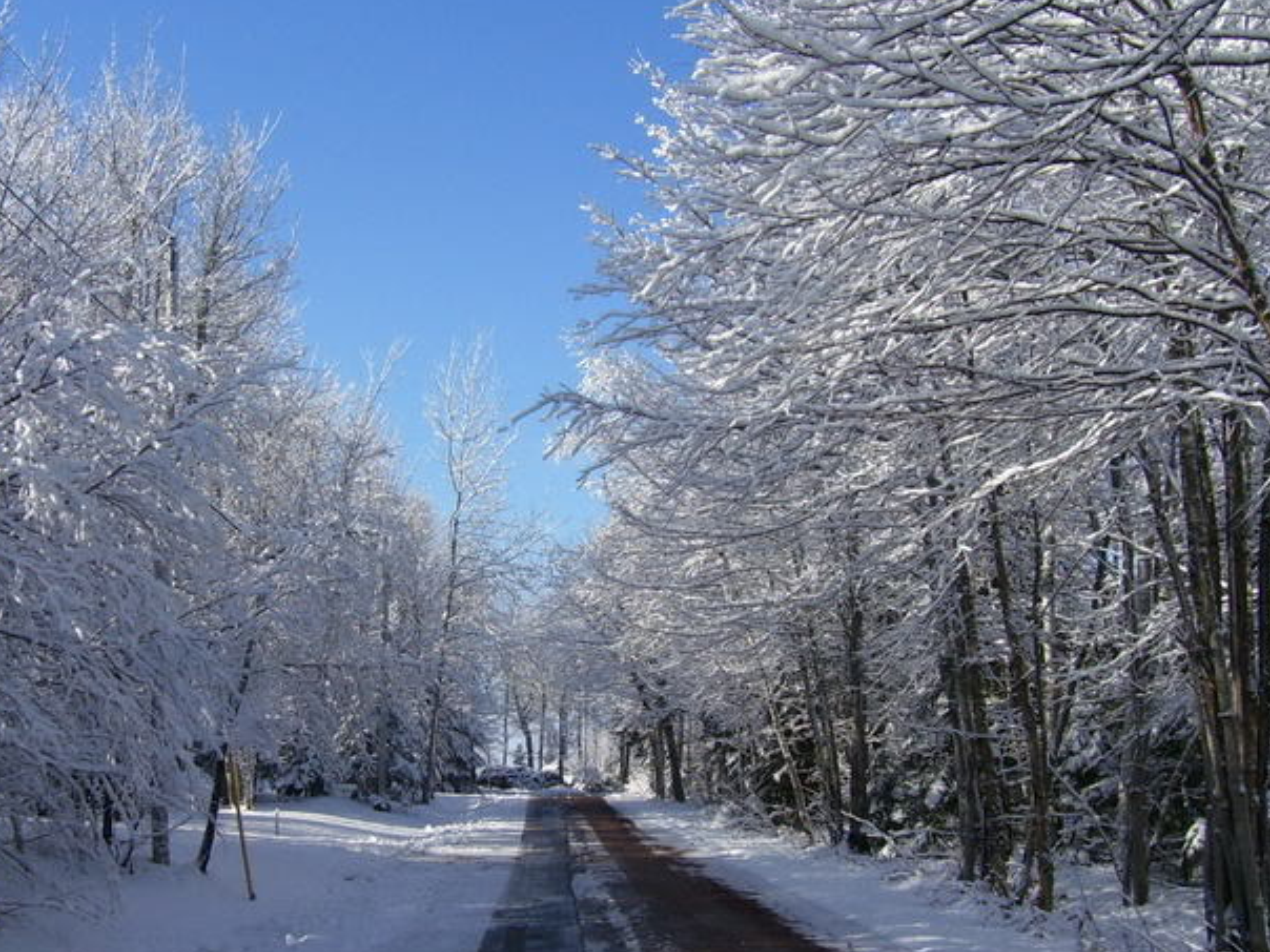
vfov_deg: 32.2
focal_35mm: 45
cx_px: 475
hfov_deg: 41.8
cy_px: 519
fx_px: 1651
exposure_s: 1/750
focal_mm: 5.6
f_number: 4.8
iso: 80
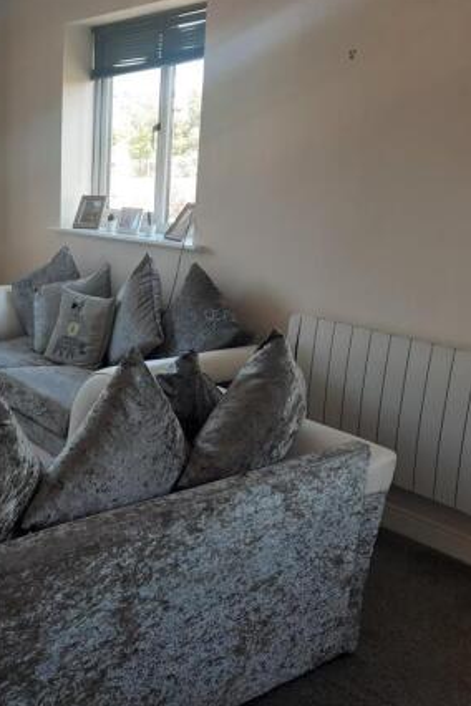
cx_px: 39
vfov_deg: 51.9
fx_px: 726
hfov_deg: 33.8
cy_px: 352
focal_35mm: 37
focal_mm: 3.92
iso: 40
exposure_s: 1/50
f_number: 1.7
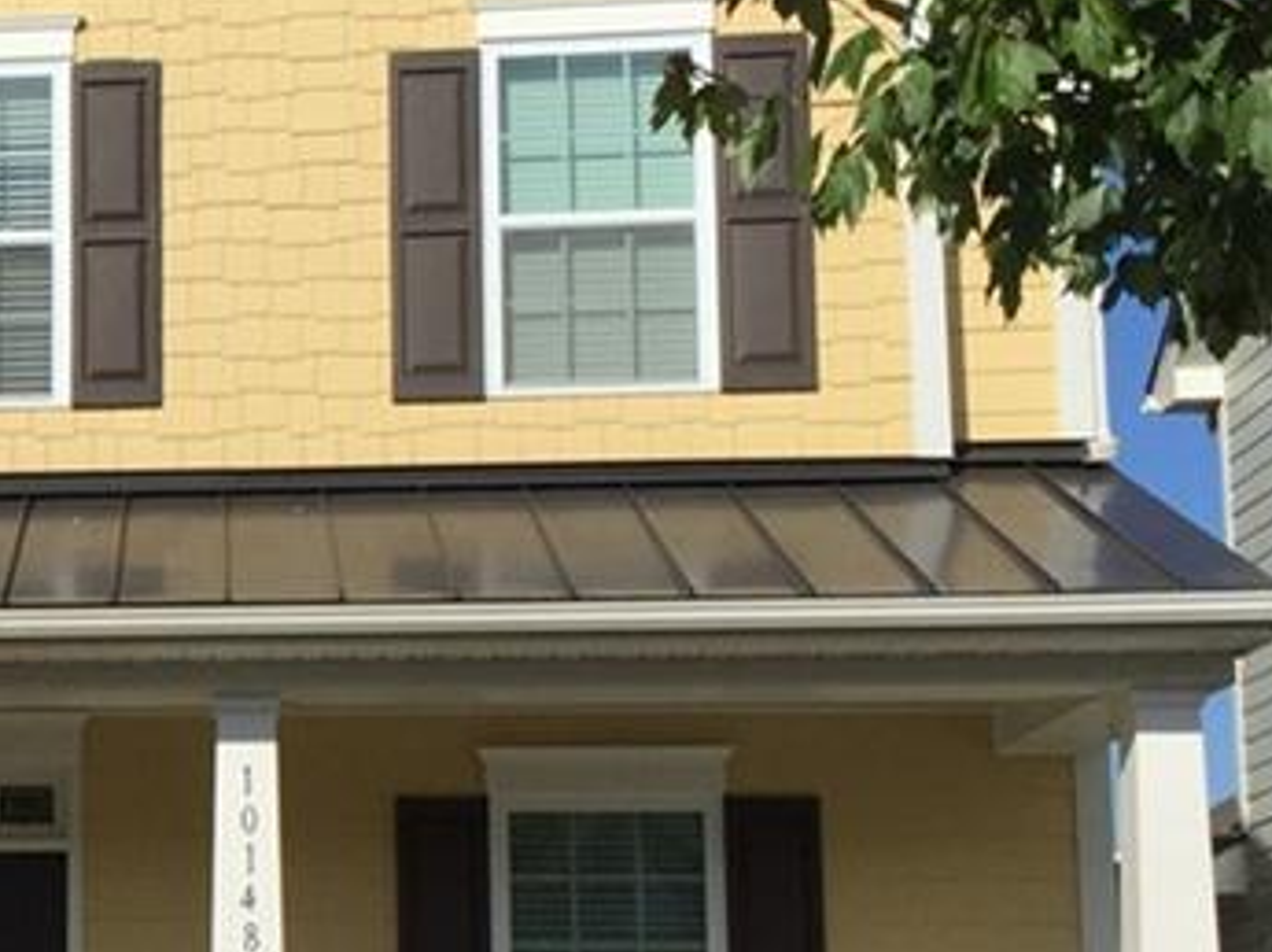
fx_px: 3157
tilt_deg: +8.0
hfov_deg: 21.0
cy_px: 657
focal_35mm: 86
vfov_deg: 17.1
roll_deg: -2.2
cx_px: -310
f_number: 2.2
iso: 32
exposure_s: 1/4950
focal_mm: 4.15
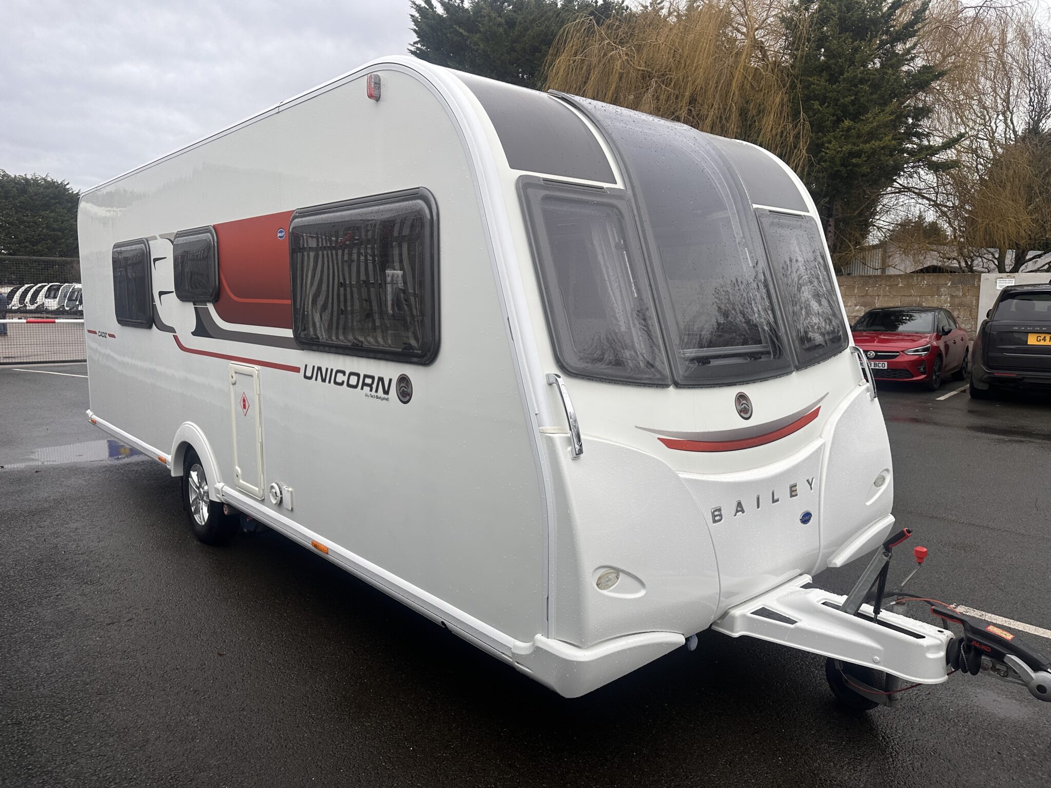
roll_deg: +0.1
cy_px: 394
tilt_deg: -7.3
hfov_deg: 71.6
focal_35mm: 24
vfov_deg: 56.8
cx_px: 526
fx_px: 729
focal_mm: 6.86
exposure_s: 1/962
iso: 80
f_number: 1.78
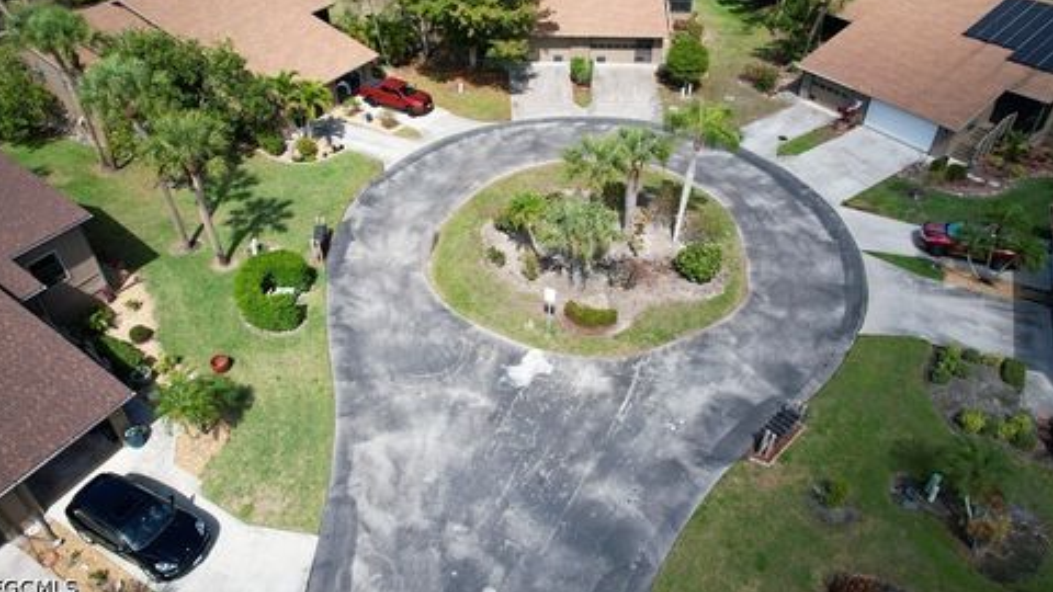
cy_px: 238
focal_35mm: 24
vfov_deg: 47.4
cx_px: 533
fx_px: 670
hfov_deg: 76.3
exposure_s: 1/2000
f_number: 2.8
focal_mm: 8.38
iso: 120
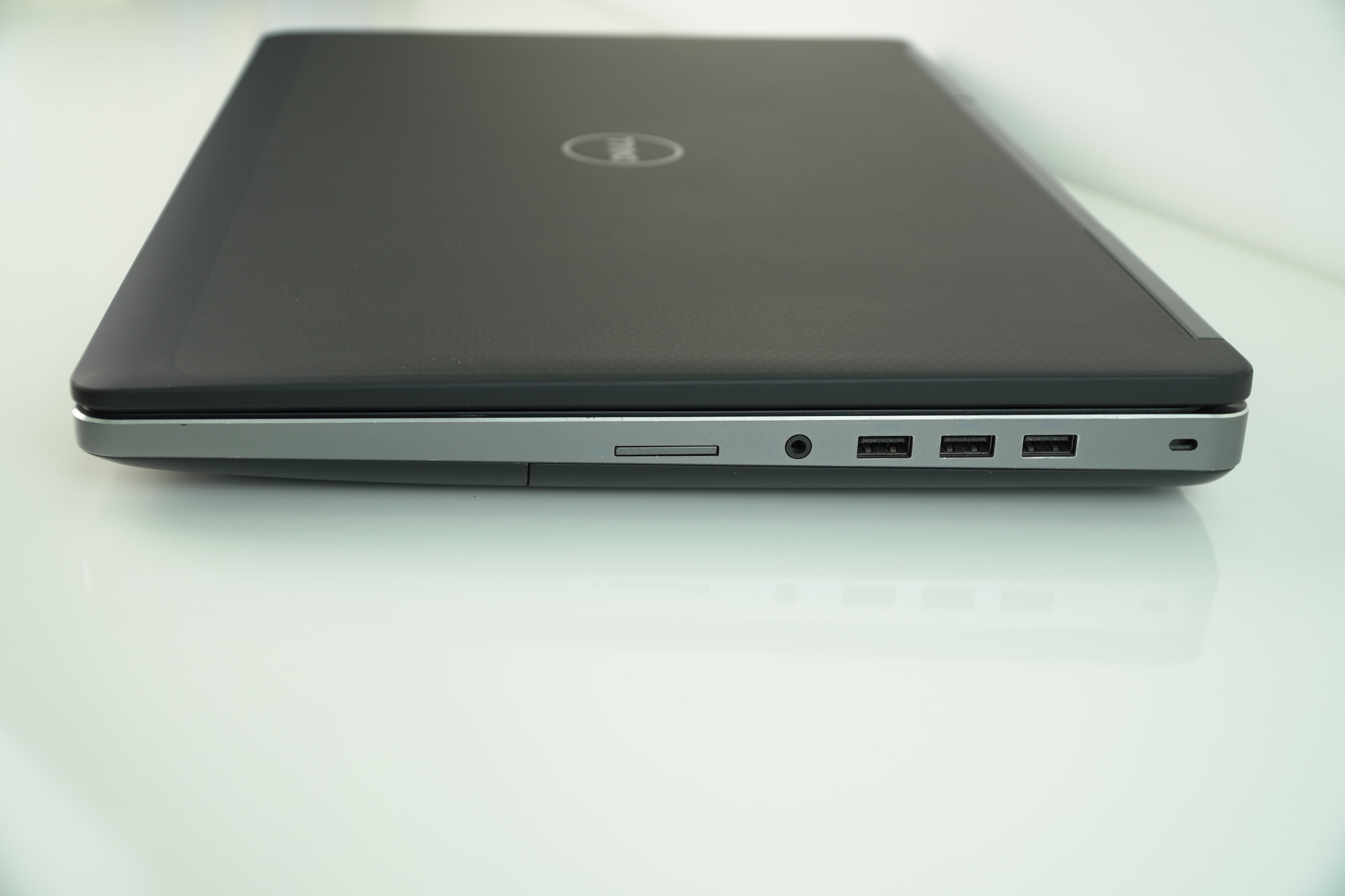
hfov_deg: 45.0
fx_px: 1625
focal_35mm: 44
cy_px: 448
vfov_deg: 30.8
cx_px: 672
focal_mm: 29
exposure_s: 1/30
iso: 100
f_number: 4.5
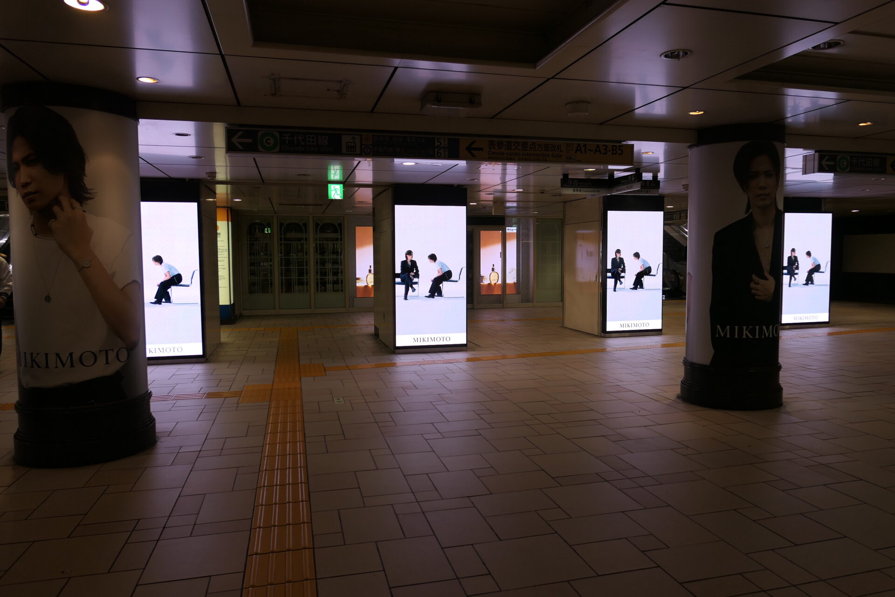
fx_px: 597
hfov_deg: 73.7
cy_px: 298
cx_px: 448
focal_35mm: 24
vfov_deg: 53.1
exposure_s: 1/125
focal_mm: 8.8
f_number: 2.2
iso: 125
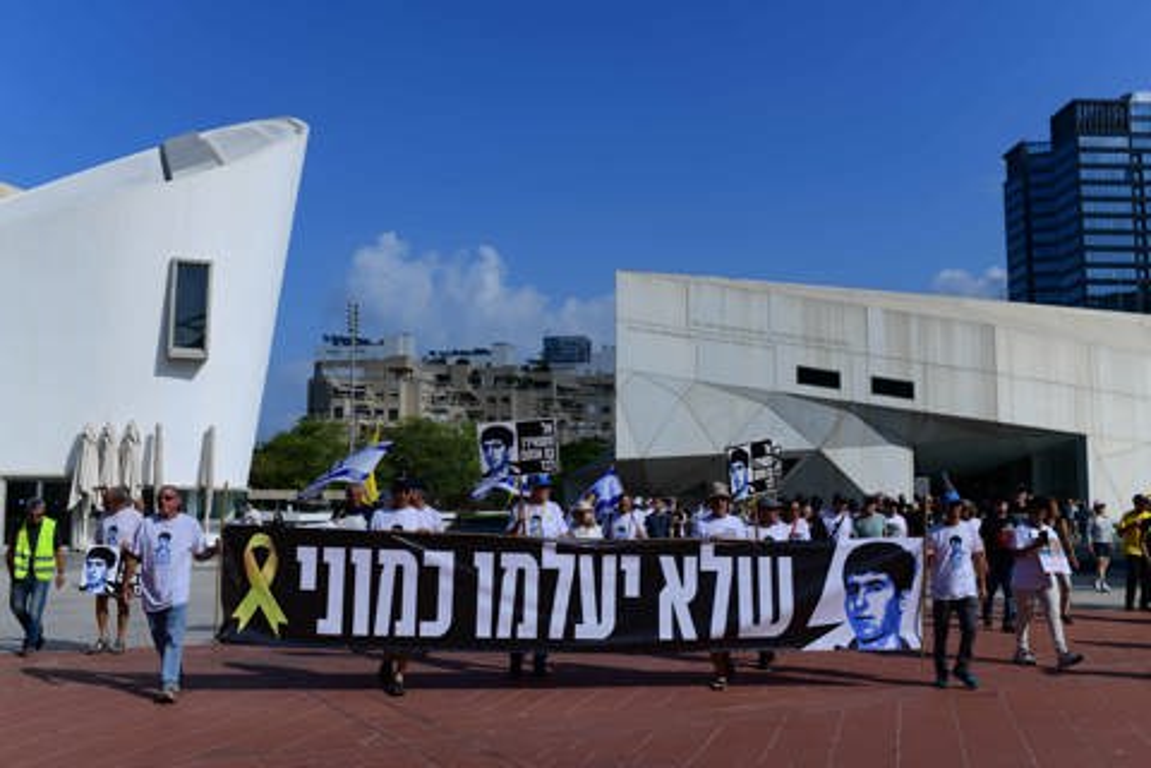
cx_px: 576
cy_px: 384
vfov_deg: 37.9
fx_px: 1119
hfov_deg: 54.4
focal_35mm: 35
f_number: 5.6
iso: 31
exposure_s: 1/640
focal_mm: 35
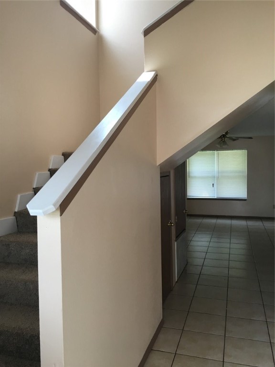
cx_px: 138
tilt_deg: -3.4
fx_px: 307
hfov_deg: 48.2
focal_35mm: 29
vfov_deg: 61.7
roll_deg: +1.3
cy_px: 184
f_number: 2.2
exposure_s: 1/40
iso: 25
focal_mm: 4.15
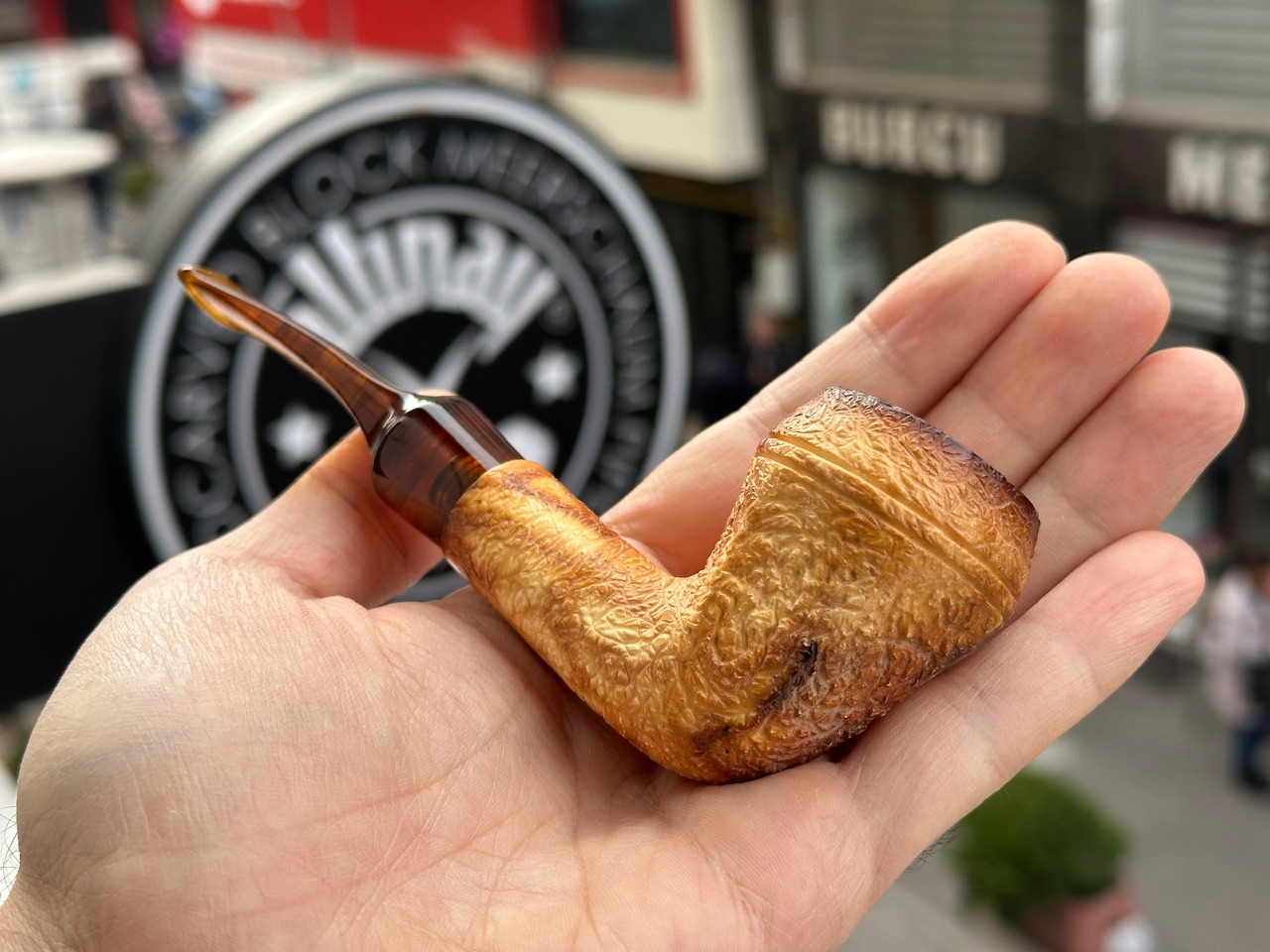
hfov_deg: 39.7
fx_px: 1761
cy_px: 476
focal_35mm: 48
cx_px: 635
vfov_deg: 30.3
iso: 64
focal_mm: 6.86
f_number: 1.78
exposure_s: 1/623
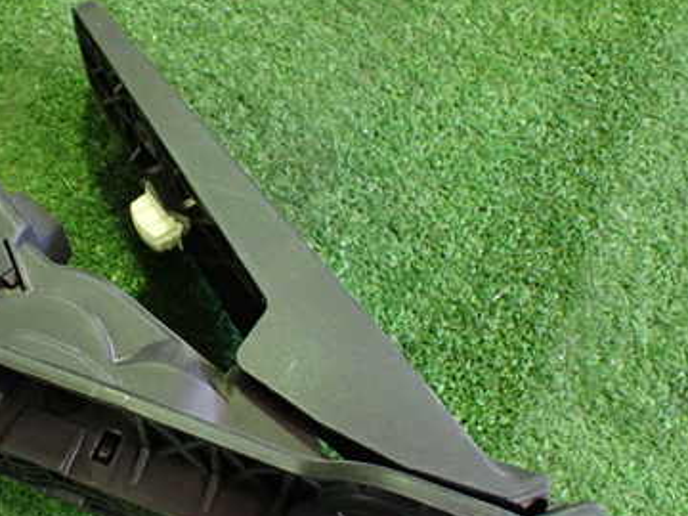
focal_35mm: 50
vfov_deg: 28.9
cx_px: 191
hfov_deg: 37.5
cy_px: 346
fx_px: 994
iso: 800
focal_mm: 5.4
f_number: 2.3
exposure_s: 1/40
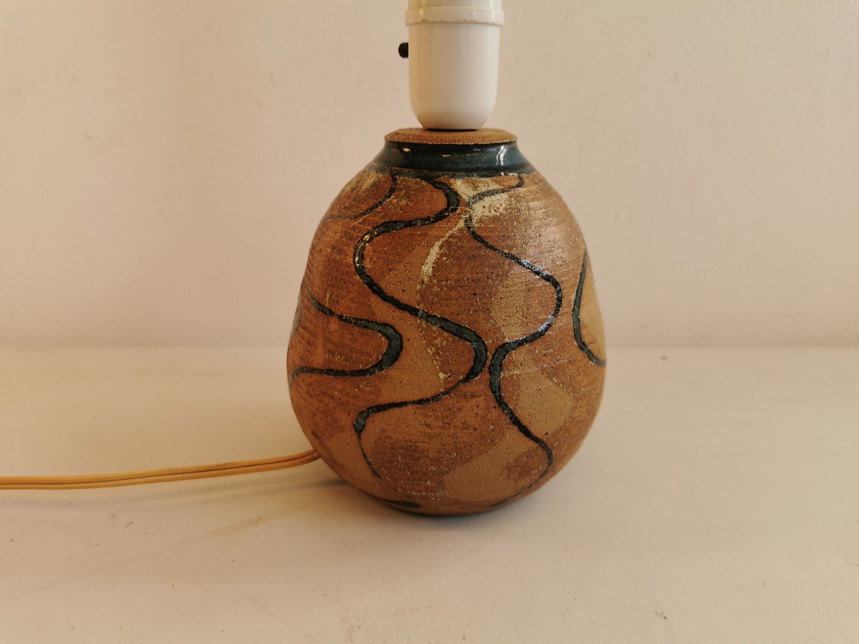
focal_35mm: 27
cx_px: 430
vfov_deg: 51.4
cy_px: 322
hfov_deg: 65.3
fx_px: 670
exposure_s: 1/250
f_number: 1.6
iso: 50
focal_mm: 5.56
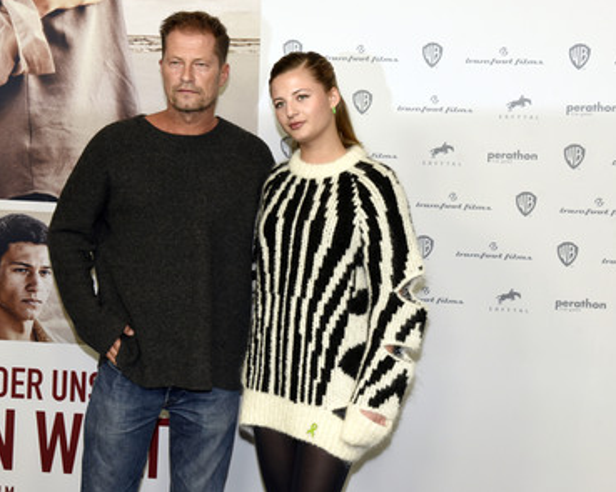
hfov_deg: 30.0
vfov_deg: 24.2
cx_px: 268
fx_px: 1148
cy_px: 243
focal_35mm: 63
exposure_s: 1/160
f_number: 6.3
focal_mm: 55
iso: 1250
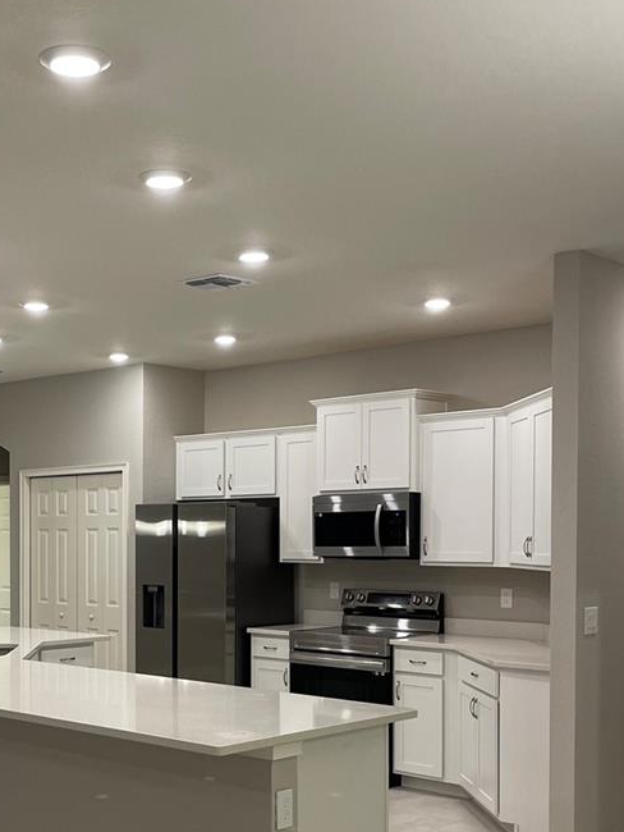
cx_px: 174
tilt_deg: -0.8
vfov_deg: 39.1
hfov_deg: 29.9
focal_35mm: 48
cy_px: 567
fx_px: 1153
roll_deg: -1.1
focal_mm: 5.1
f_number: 1.6
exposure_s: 1/120
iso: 125
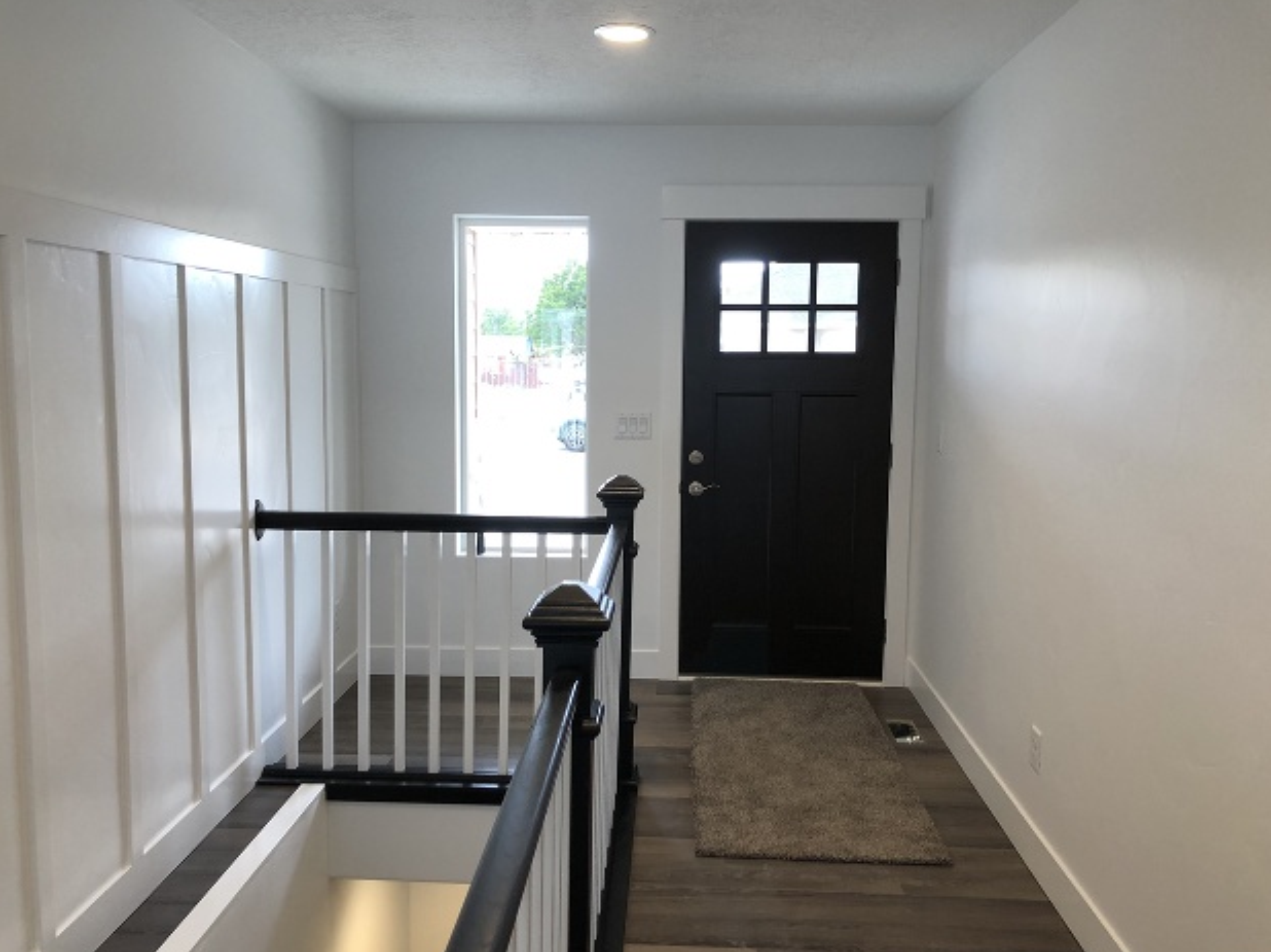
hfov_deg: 61.7
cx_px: 623
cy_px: 479
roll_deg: -1.0
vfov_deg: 48.2
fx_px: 1064
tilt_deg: -5.3
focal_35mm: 29
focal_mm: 3.99
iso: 25
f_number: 1.8
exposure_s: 1/40
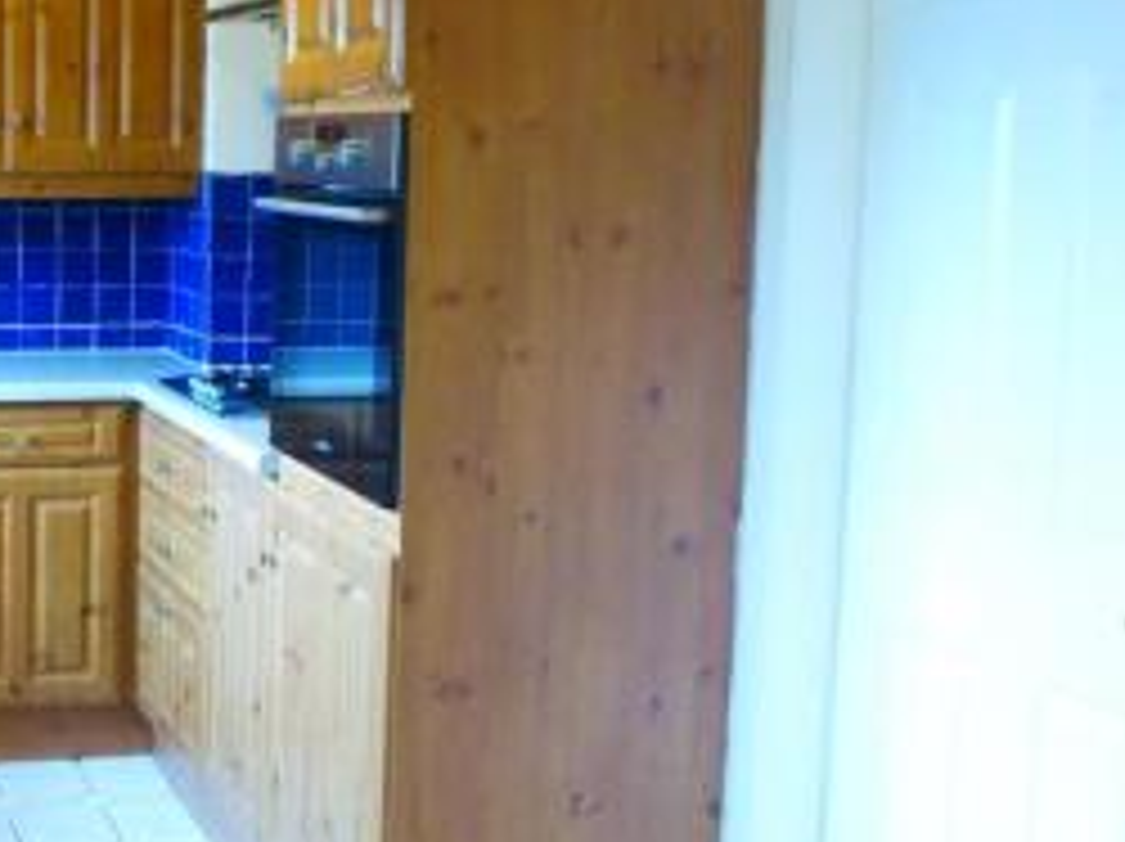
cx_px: -11
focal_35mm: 56
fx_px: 1818
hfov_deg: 31.6
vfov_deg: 26.0
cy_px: 362
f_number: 3.3
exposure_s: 1/6
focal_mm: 4.3
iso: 400
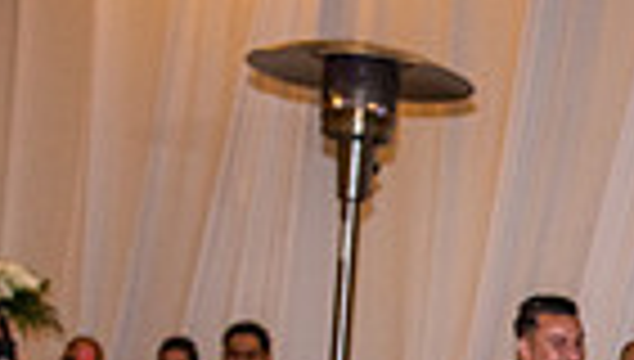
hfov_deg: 17.3
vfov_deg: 9.9
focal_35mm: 116
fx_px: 1954
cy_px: 686
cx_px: 836
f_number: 4
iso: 1600
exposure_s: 1/160
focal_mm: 27
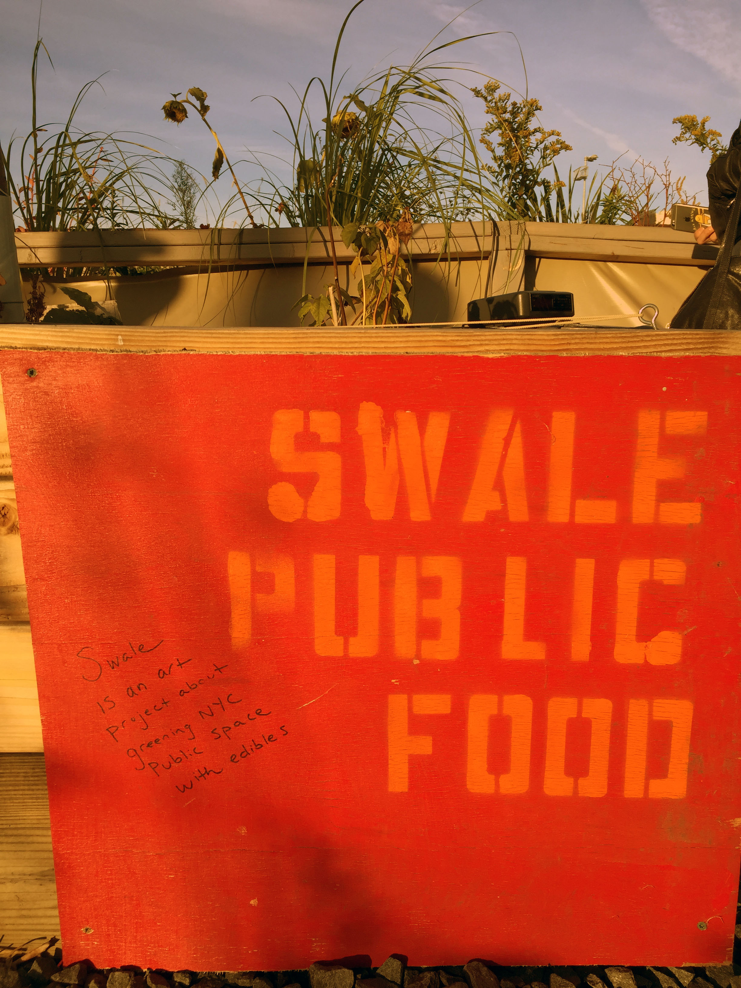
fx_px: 828
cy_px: 494
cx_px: 370
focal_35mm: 29
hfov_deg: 48.2
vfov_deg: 61.7
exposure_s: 1/1099
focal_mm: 4.15
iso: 32
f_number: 2.2
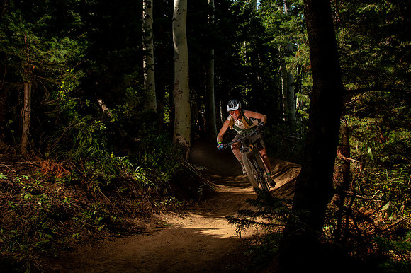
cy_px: 123
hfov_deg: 60.7
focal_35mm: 31
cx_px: 186
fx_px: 350
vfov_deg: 42.6
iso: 500
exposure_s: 1/400
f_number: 11
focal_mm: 28
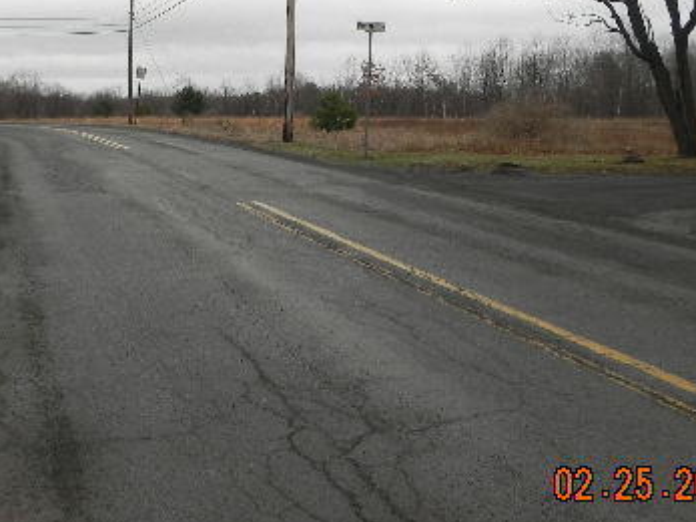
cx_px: 189
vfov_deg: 29.5
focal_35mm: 48
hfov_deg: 38.8
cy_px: 102
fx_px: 965
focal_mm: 4.6
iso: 160
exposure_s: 1/220
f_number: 5.6
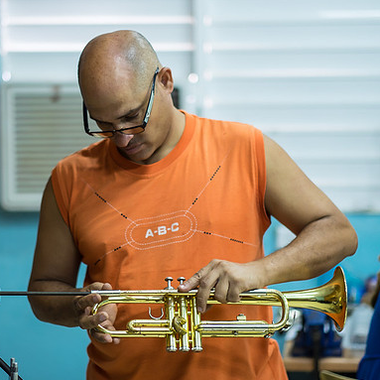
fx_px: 1341
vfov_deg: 16.1
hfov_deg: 16.1
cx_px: 138
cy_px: 191
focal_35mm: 108
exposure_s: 1/110
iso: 400
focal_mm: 56
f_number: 1.2
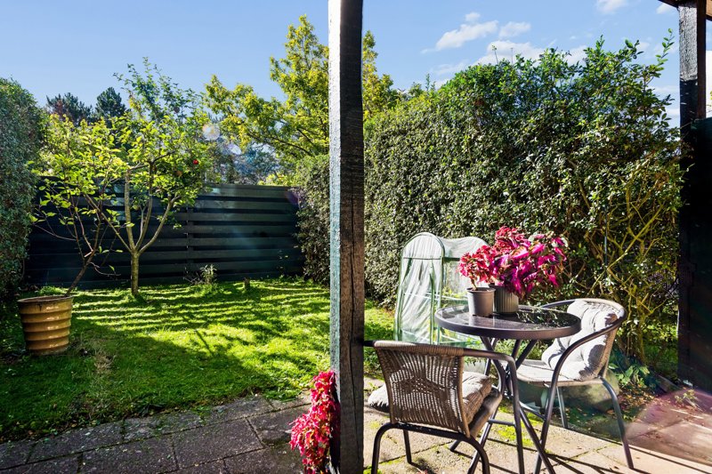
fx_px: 435
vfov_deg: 57.2
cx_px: 356
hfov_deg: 78.6
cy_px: 237
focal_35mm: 22
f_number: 10
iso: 250
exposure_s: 1/160
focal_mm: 22
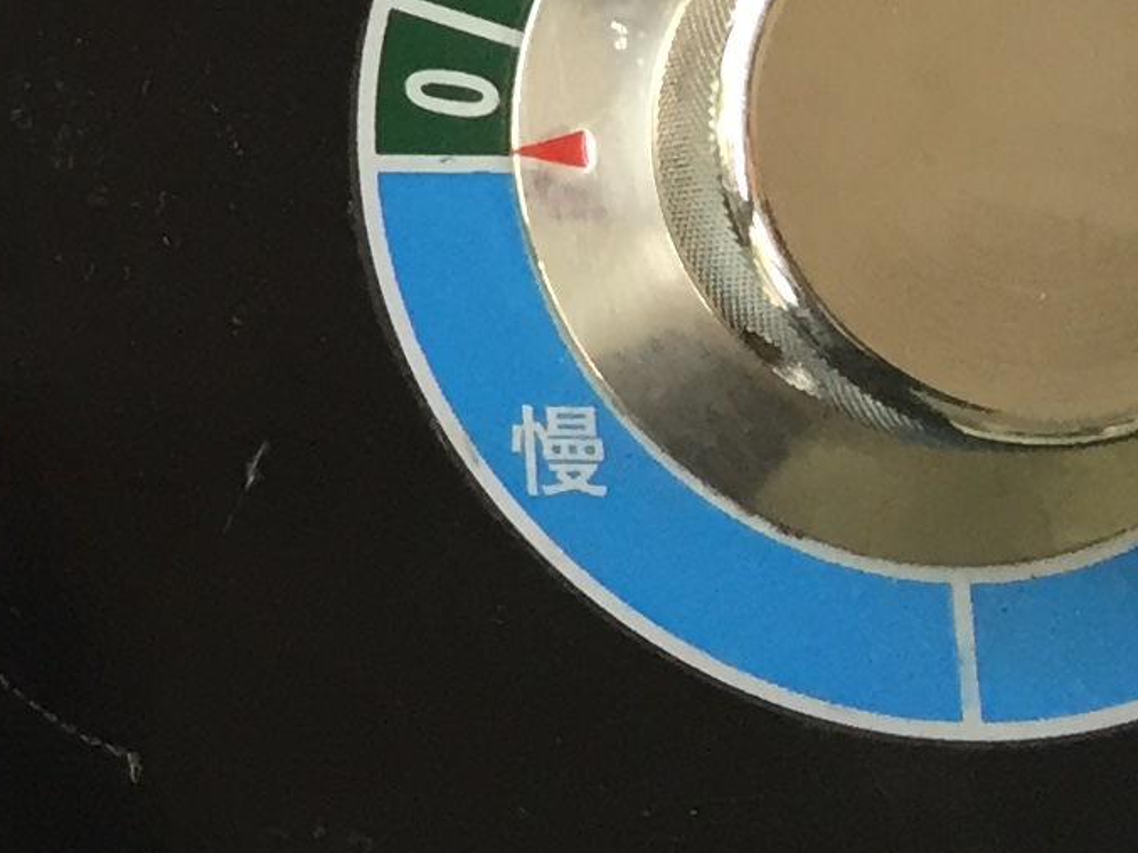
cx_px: -1121
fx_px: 4602
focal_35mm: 140
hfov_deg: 12.5
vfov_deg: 10.2
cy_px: -511
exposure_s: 1/33
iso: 40
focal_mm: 4.15
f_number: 2.2
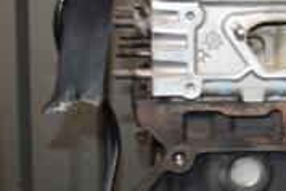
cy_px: 165
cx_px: 225
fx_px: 883
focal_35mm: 111
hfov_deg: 18.3
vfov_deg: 12.3
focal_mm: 22
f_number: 5
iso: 800
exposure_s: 1/60
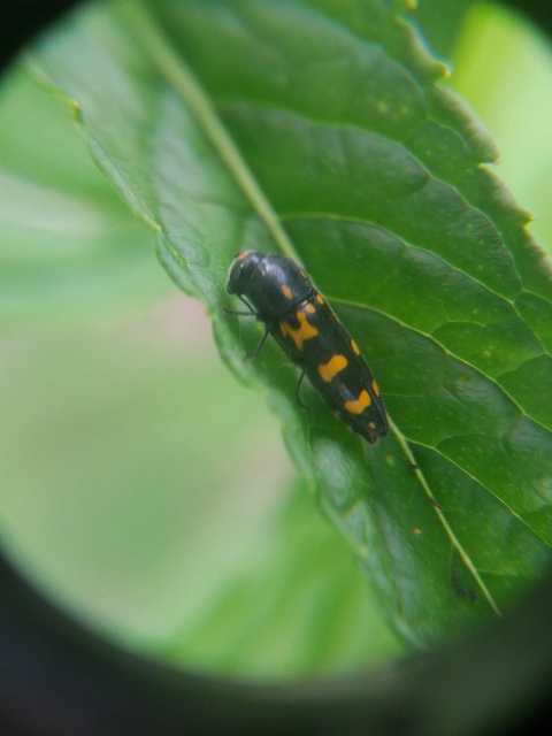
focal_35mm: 28
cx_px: 276
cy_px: 368
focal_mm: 3.7
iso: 80
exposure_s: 1/100
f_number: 1.9
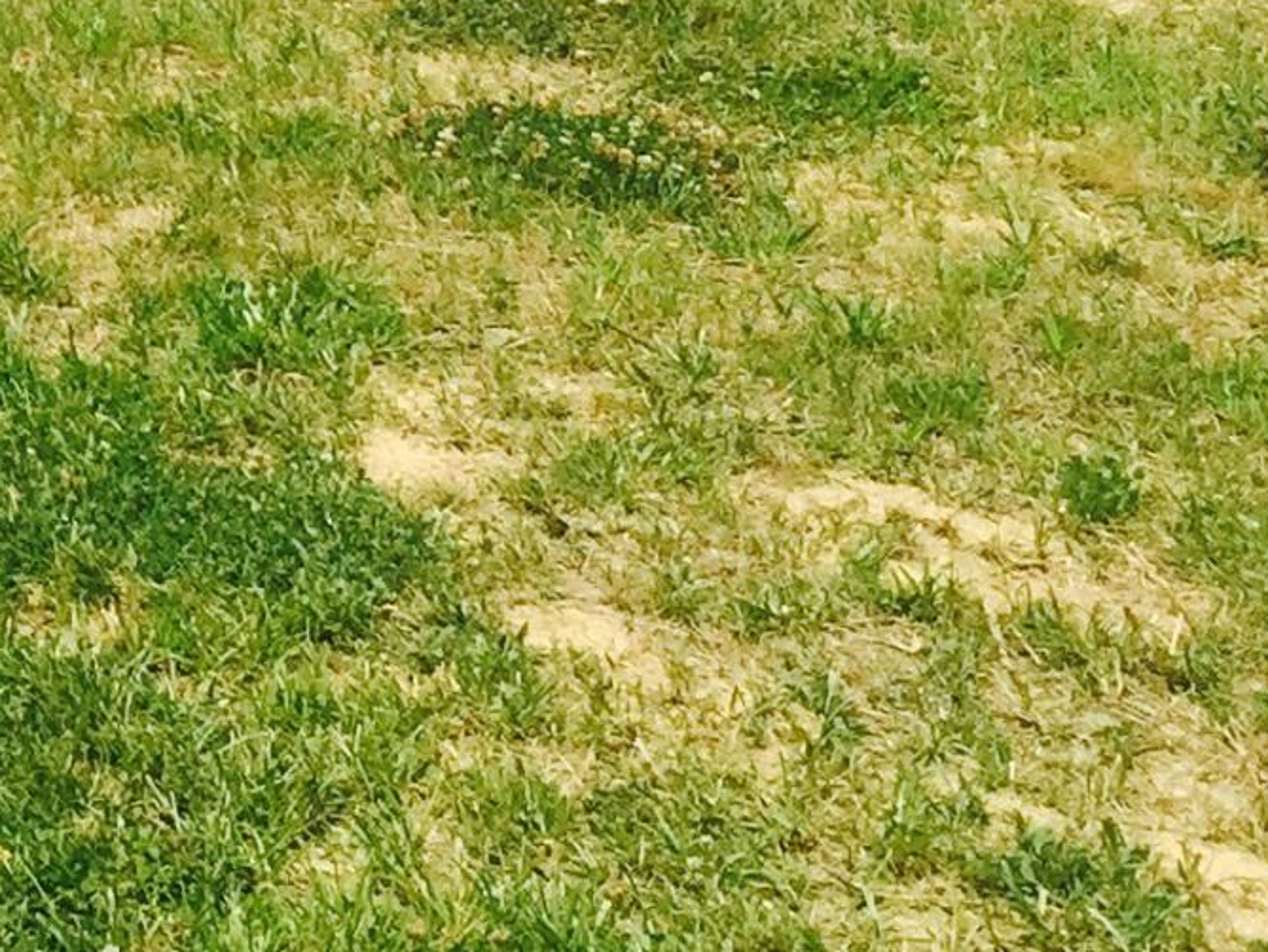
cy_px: -707
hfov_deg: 14.0
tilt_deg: +0.7
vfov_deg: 10.8
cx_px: -745
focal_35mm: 130
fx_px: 4763
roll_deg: -1.8
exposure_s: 1/3049
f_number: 2.2
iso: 32
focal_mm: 4.15
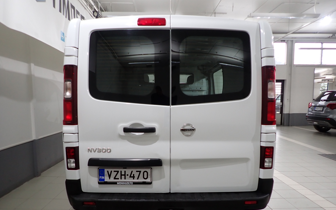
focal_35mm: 27
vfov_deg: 45.7
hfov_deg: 68.4
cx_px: 170
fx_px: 247
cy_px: 128
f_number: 2
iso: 200
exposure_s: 1/125
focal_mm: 4.5
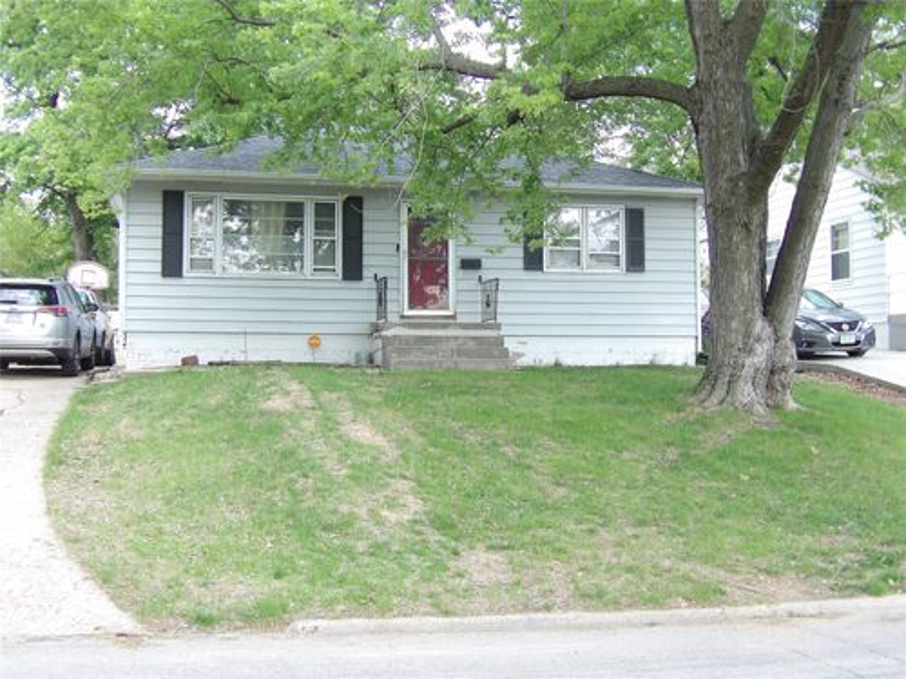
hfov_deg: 41.2
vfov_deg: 31.5
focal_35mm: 46
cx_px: 453
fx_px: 1204
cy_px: 340
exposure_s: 1/62
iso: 100
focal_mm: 8.2
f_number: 3.8
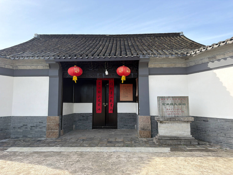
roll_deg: +0.6
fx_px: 162
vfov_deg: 56.8
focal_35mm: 24
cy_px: 88
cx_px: 116
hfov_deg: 71.6
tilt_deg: +6.9
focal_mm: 6.76
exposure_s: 1/2703
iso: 100
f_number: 1.78
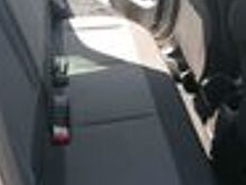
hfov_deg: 33.1
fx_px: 413
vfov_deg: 25.3
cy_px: 90
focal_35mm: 58
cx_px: 143
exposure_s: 1/133
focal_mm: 4.75
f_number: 1.8
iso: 50
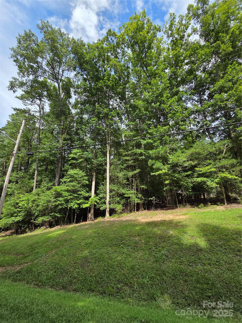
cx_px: 121
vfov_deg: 106.2
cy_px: 162
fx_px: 121
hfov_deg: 89.9
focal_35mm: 13
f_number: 2.2
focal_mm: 2.2
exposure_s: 1/989
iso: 50
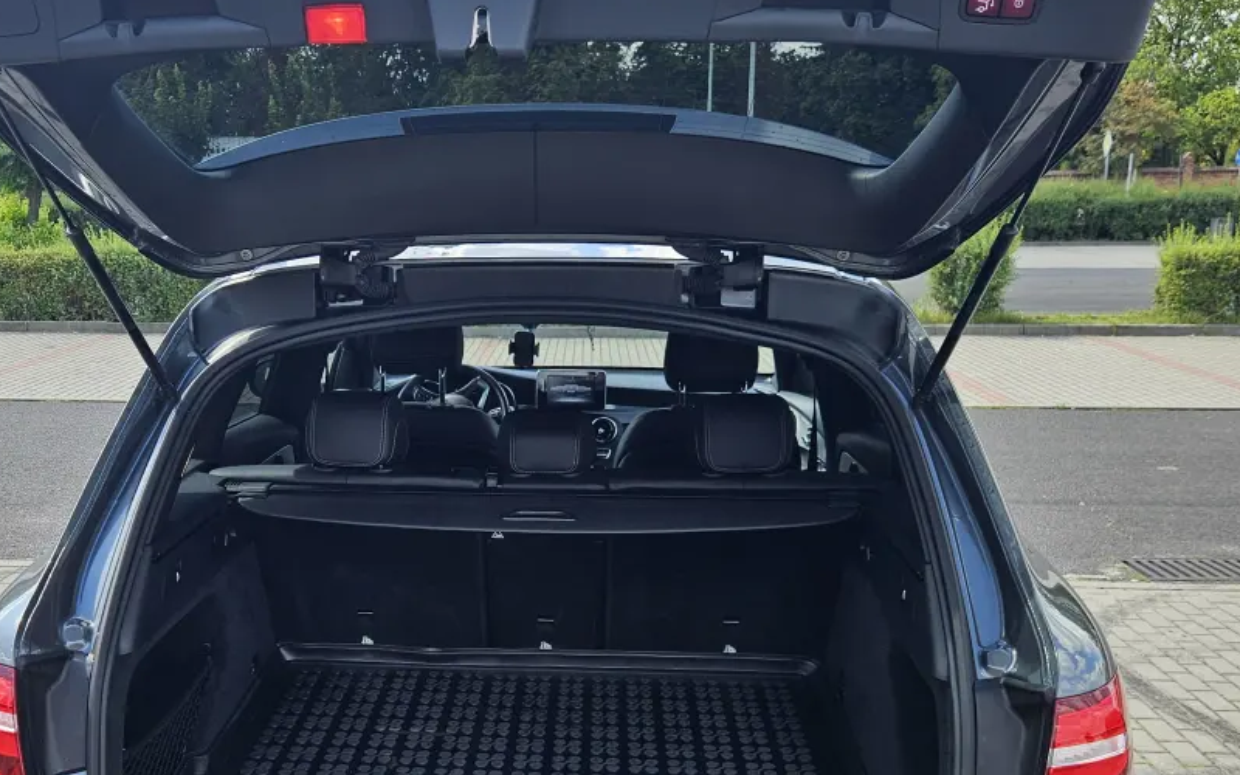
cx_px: 498
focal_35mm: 39
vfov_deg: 32.3
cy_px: 558
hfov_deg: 50.1
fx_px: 1318
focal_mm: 5.4
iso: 25
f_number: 1.8
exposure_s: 1/583
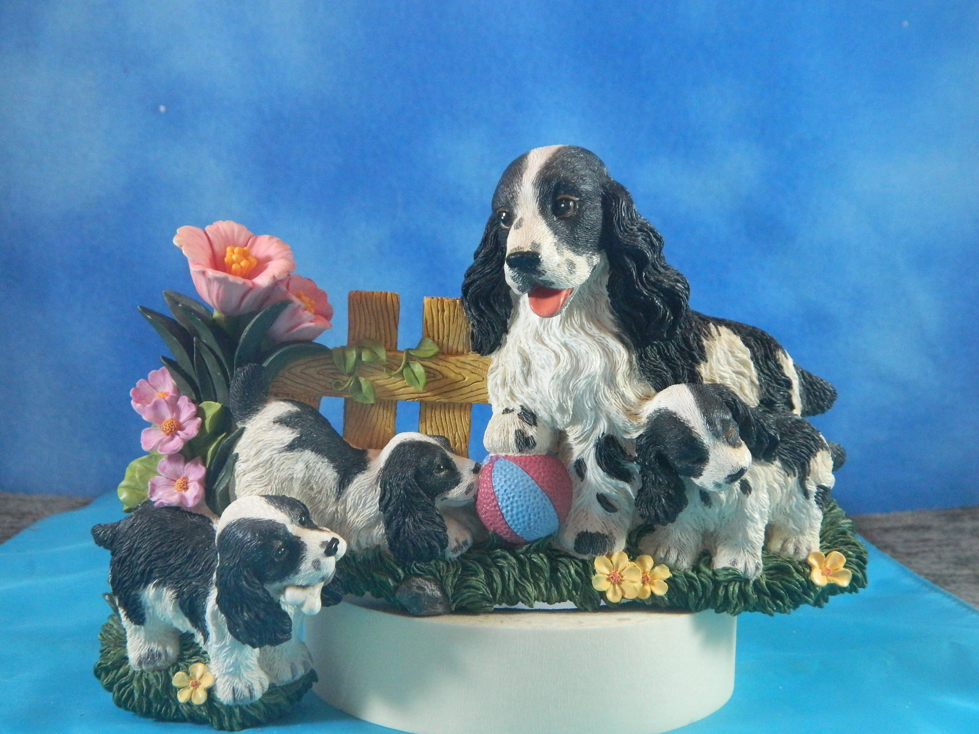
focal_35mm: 41
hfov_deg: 45.8
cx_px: 490
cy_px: 367
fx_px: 1160
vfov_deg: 35.1
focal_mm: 7.3
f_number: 3.5
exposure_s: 1/40
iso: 400
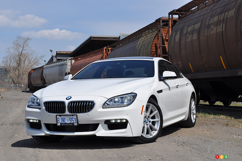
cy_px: 80
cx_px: 121
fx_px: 483
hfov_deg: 28.1
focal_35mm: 72
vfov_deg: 18.9
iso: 200
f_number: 11
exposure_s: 1/500
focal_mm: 48
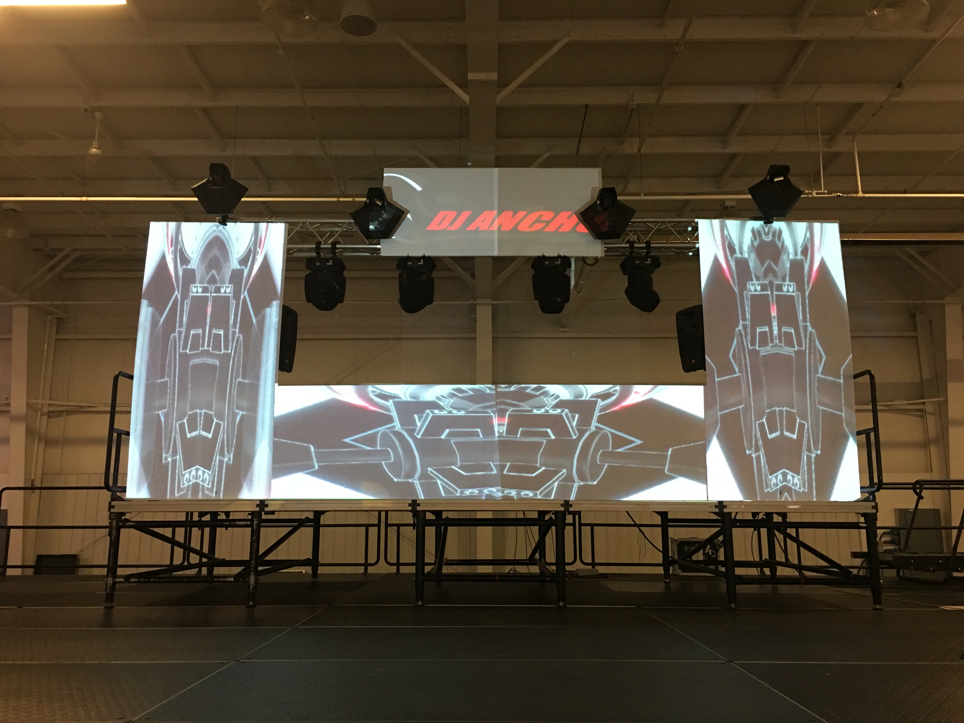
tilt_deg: +10.4
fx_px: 808
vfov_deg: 48.2
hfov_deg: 61.7
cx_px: 482
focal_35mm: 29
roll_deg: -1.1
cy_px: 362
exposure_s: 1/10
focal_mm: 4.15
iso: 80
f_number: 2.2
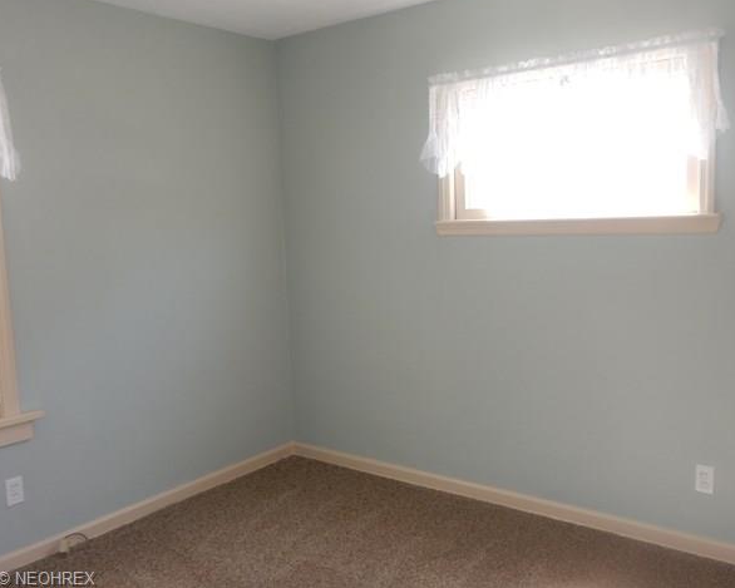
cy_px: 290
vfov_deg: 45.8
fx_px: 696
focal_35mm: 32
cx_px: 396
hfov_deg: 55.6
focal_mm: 5.4
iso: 125
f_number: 4
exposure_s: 1/30
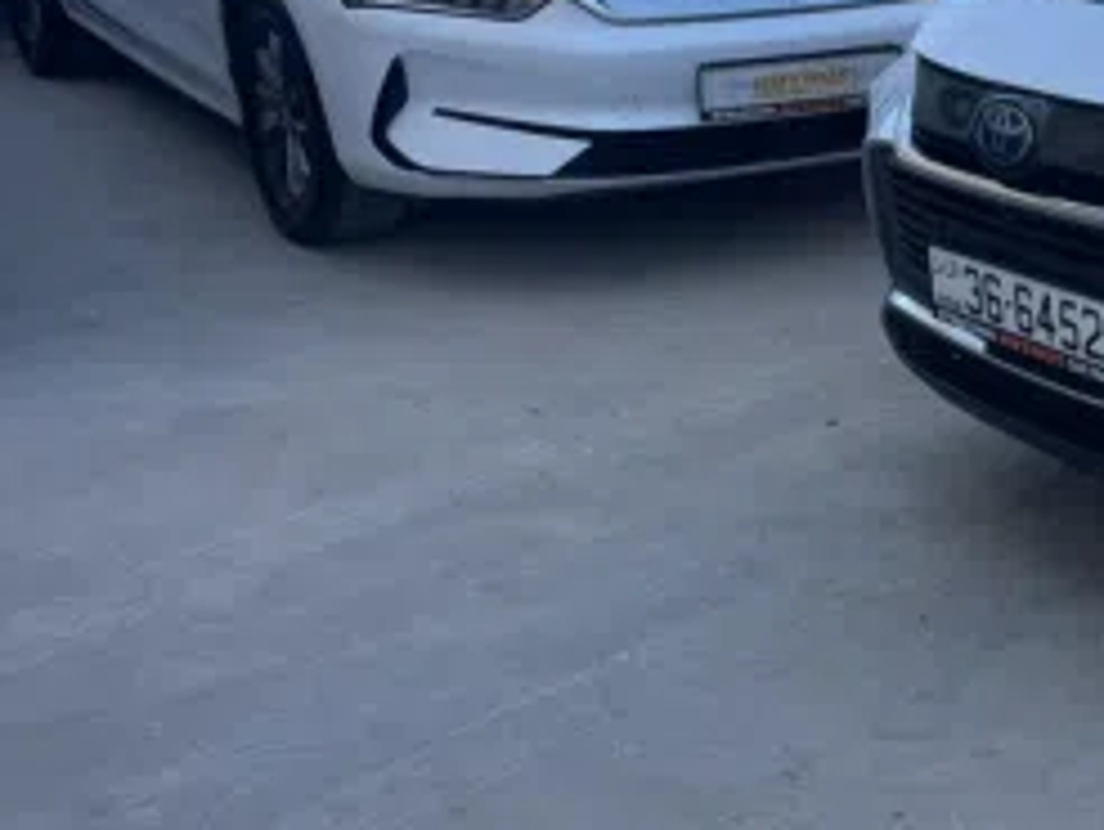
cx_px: 1275
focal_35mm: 65
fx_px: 2075
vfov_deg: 22.5
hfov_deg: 26.9
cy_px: 256
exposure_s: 1/887
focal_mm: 5.1
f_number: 1.6
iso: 32
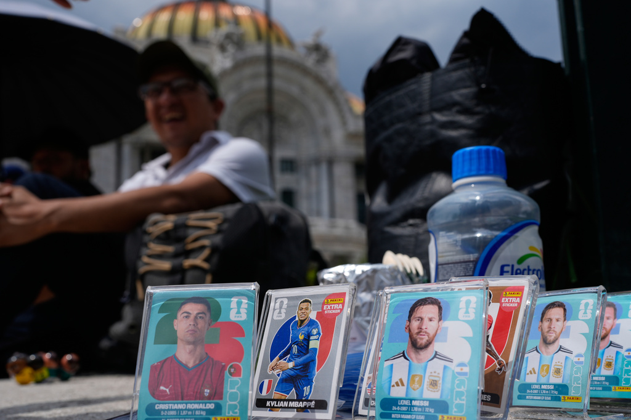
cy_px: 210
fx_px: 613
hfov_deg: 54.4
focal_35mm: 35
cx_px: 316
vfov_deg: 37.8
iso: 125
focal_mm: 35
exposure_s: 1/800
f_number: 8
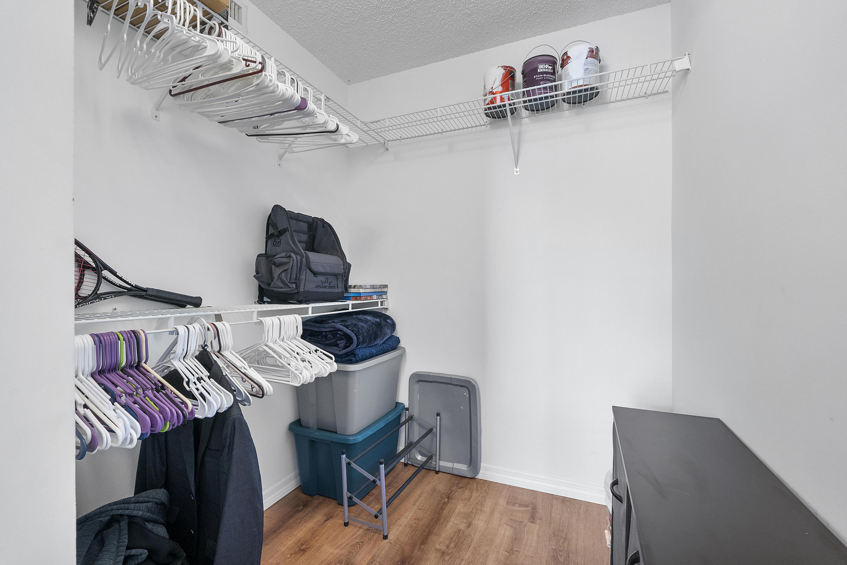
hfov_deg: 100.4
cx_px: 424
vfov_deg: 77.3
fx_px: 353
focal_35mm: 15
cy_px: 282
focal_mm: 10
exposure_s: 1/13
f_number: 6.3
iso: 800
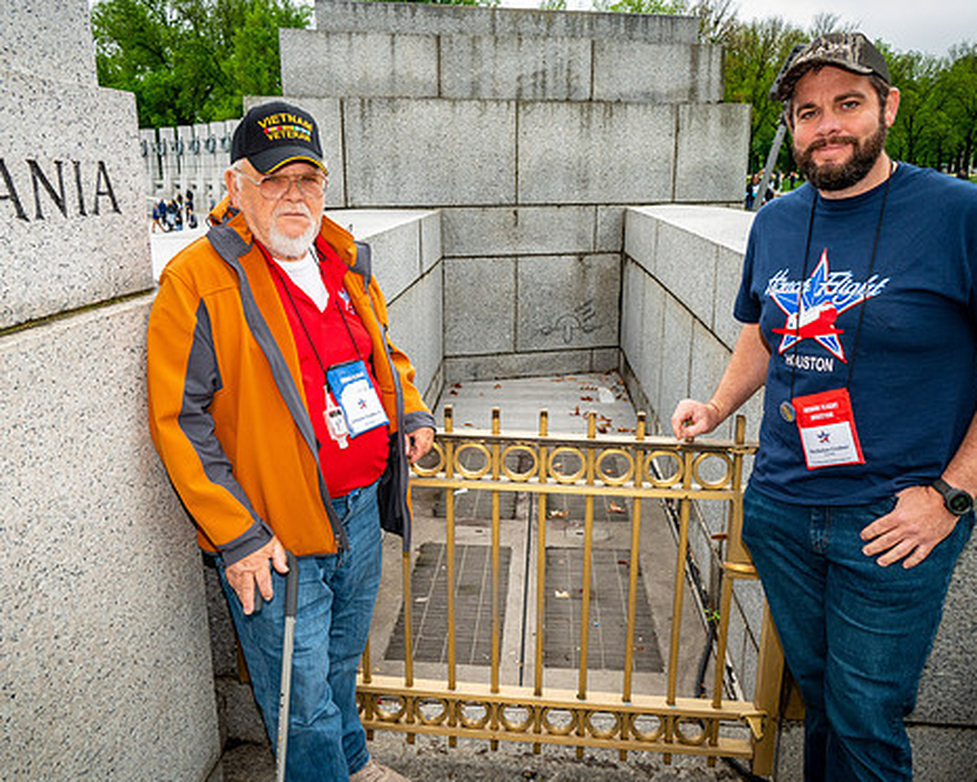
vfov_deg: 51.5
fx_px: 810
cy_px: 384
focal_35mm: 28
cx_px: 474
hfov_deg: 62.2
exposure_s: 1/640
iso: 1400
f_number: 8
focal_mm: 24
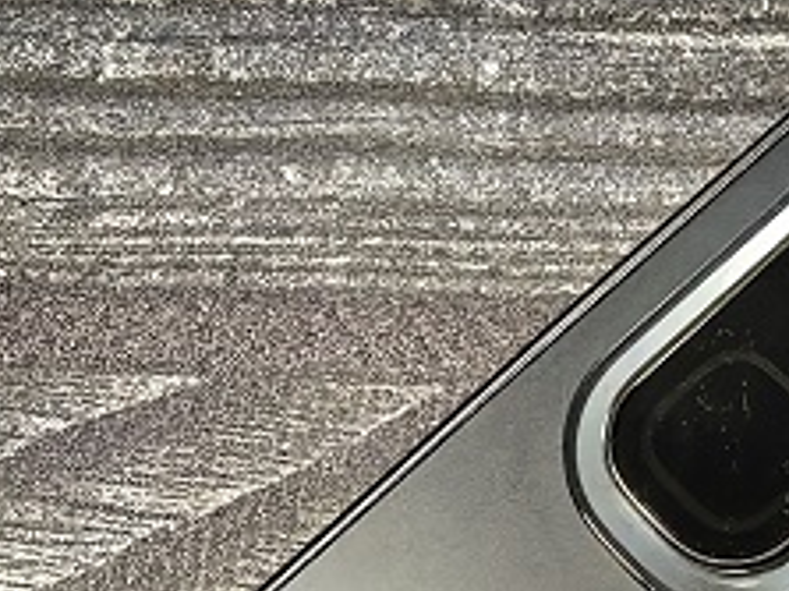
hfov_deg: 25.2
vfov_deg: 20.6
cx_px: 931
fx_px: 1595
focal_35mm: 70
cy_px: 526
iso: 640
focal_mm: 1.95
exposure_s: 1/25
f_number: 2.2
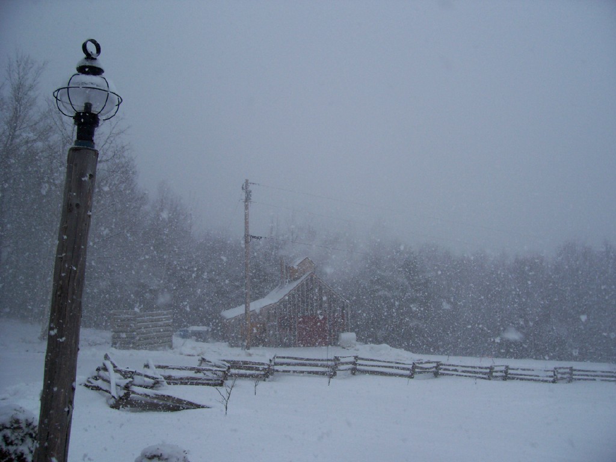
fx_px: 605
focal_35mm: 34
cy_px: 231
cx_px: 308
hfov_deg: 54.0
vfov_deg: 41.8
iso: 80
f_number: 2.7
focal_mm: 5.6
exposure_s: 1/468
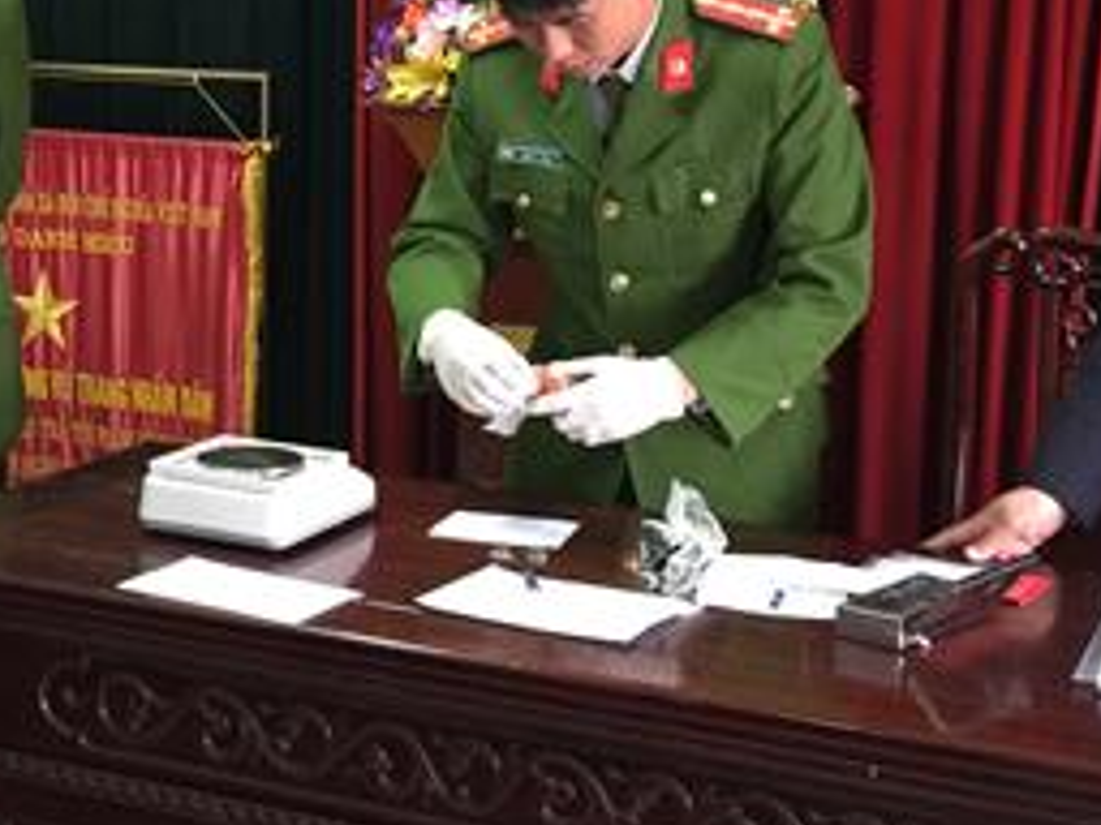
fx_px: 2163
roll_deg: -0.9
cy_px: 198
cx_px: 417
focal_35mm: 68
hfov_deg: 28.5
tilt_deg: -6.8
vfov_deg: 21.4
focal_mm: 4.15
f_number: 2.2
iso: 125
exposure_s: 1/10
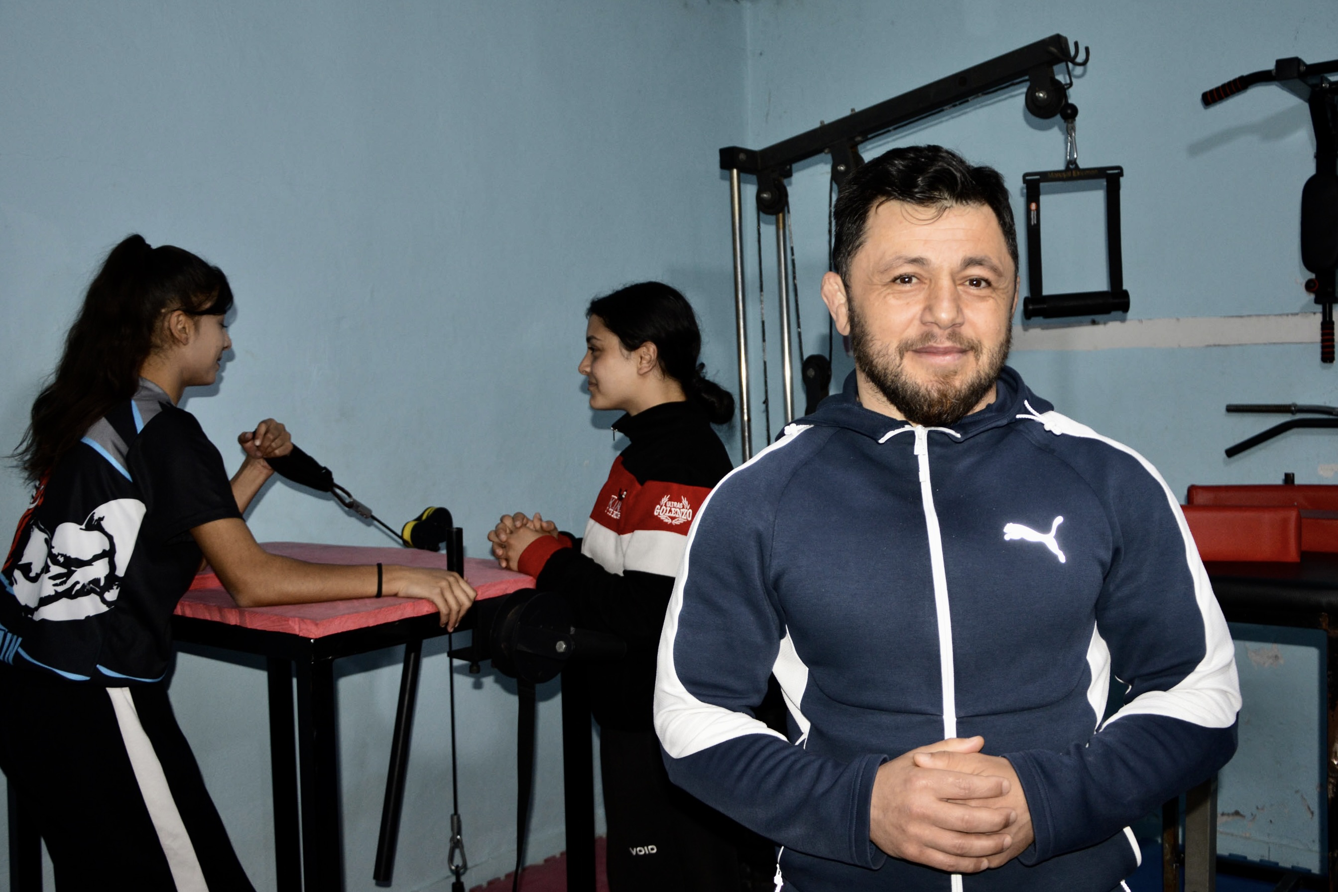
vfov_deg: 40.0
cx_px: 669
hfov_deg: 57.2
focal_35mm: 33
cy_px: 446
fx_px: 1226
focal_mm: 22
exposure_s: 1/60
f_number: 3.8
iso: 720
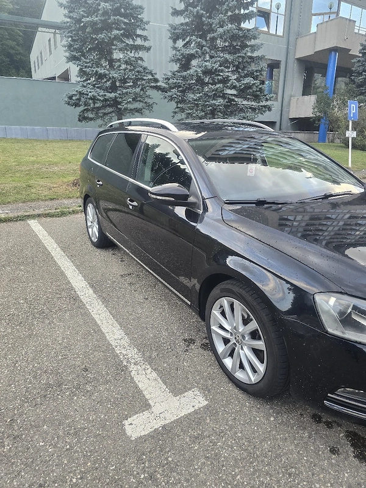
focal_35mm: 23
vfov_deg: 73.9
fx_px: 324
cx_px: 183
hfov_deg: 58.9
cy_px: 244
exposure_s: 1/182
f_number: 1.7
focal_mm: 6.3
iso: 160
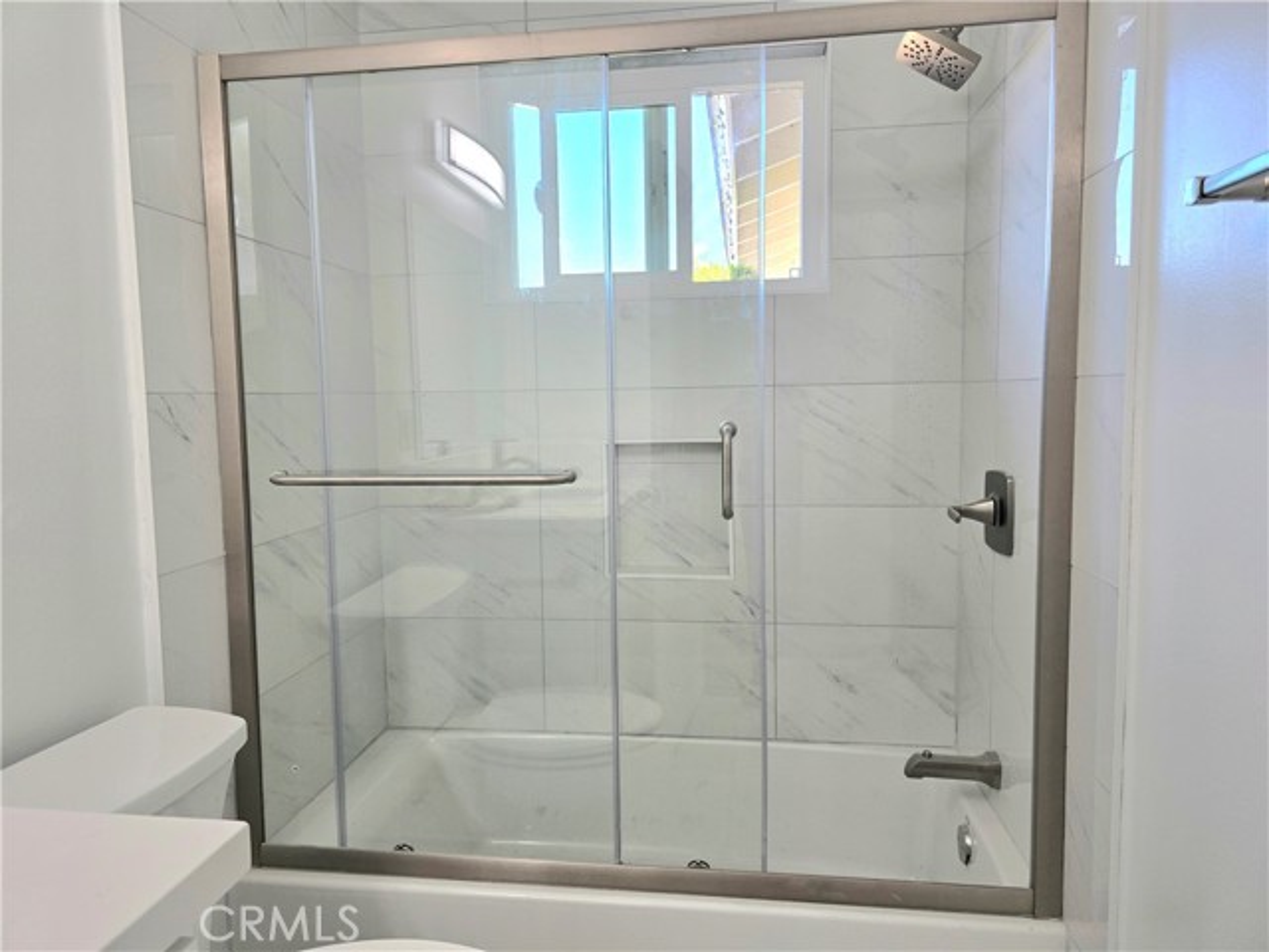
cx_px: 634
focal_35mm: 23
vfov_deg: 58.9
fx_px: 843
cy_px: 476
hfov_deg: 73.9
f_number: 1.7
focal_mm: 6.3
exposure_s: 1/120
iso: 40
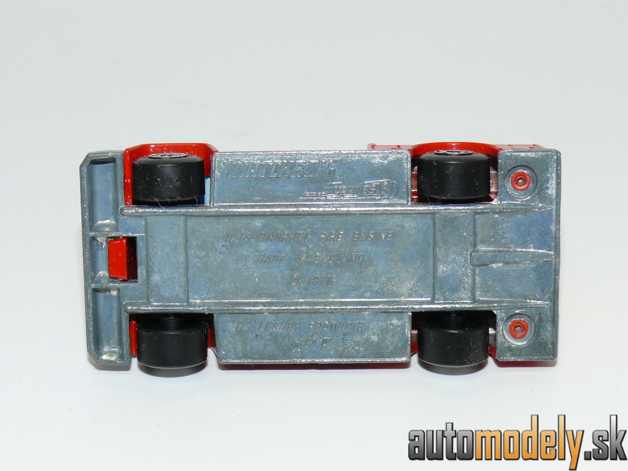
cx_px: 314
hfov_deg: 22.0
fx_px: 1615
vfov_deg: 16.6
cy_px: 236
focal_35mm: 89
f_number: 4
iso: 100
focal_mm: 12.6
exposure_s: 1/30
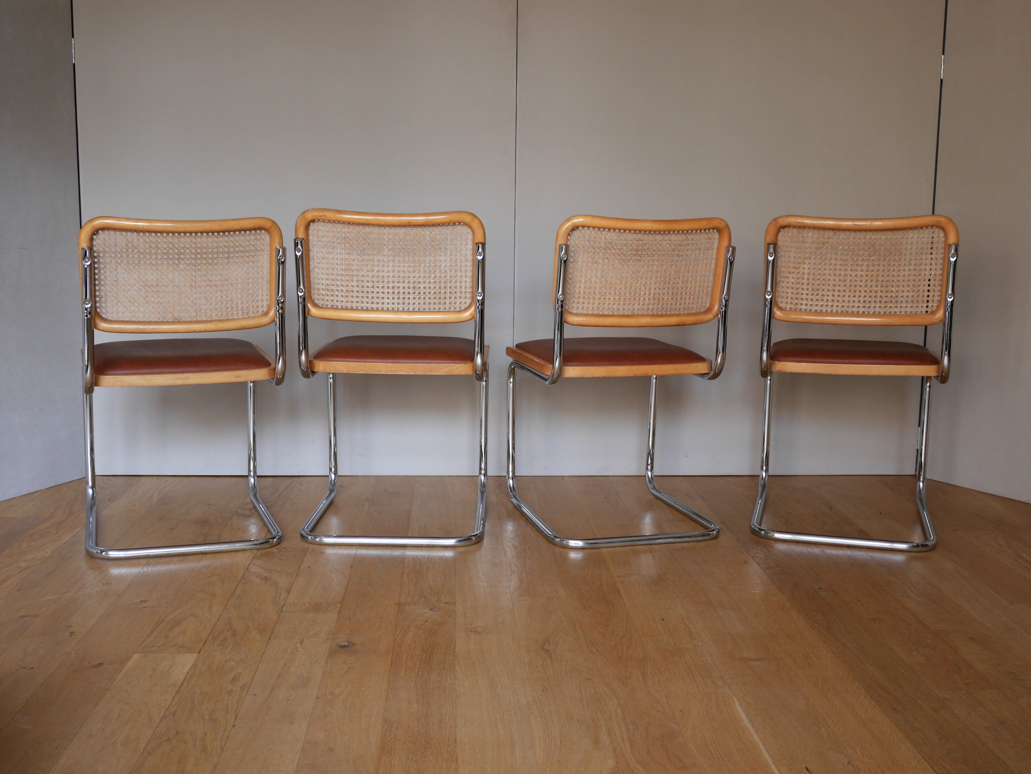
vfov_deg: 37.7
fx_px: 1132
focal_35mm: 38
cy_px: 387
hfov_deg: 49.0
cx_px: 516
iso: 400
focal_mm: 19
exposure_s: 1/60
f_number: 4.3
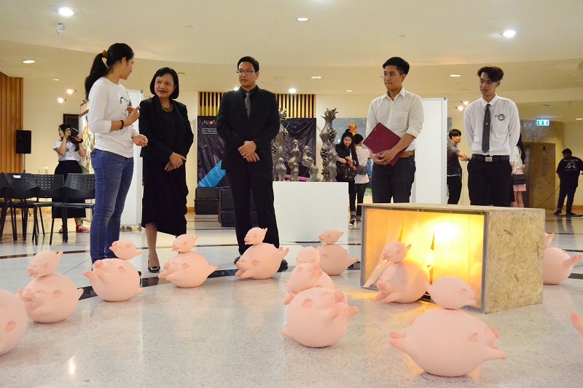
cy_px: 194
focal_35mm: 36
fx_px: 583
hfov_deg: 53.1
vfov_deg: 36.9
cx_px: 292
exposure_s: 1/125
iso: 6400
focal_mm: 24
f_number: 5.6
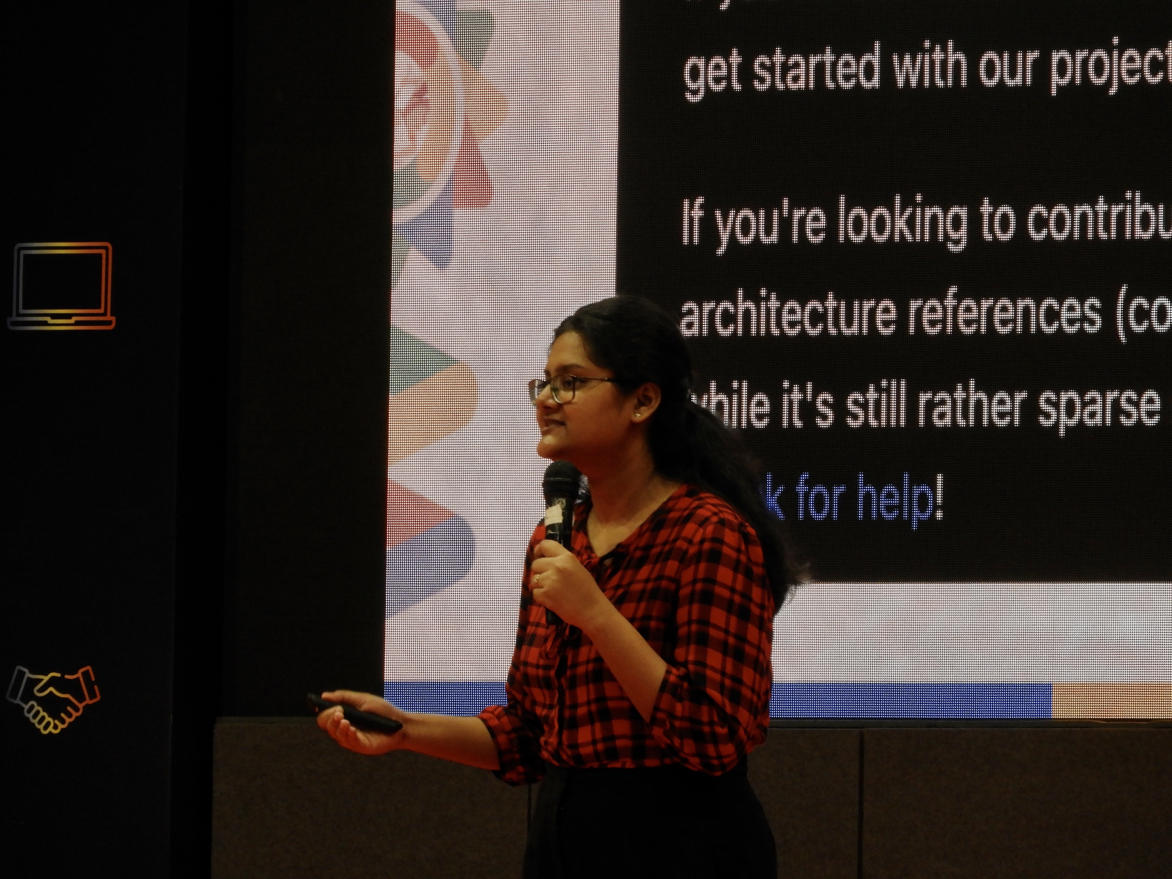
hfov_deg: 4.0
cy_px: 440
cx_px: 586
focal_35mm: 500
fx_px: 16928
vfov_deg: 3.0
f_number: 5.6
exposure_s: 1/60
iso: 500
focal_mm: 89.6
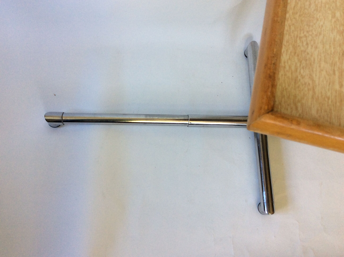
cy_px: 128
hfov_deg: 56.9
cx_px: 172
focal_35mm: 32
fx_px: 318
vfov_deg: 44.1
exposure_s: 1/25
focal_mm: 3.3
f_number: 2.4
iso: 64
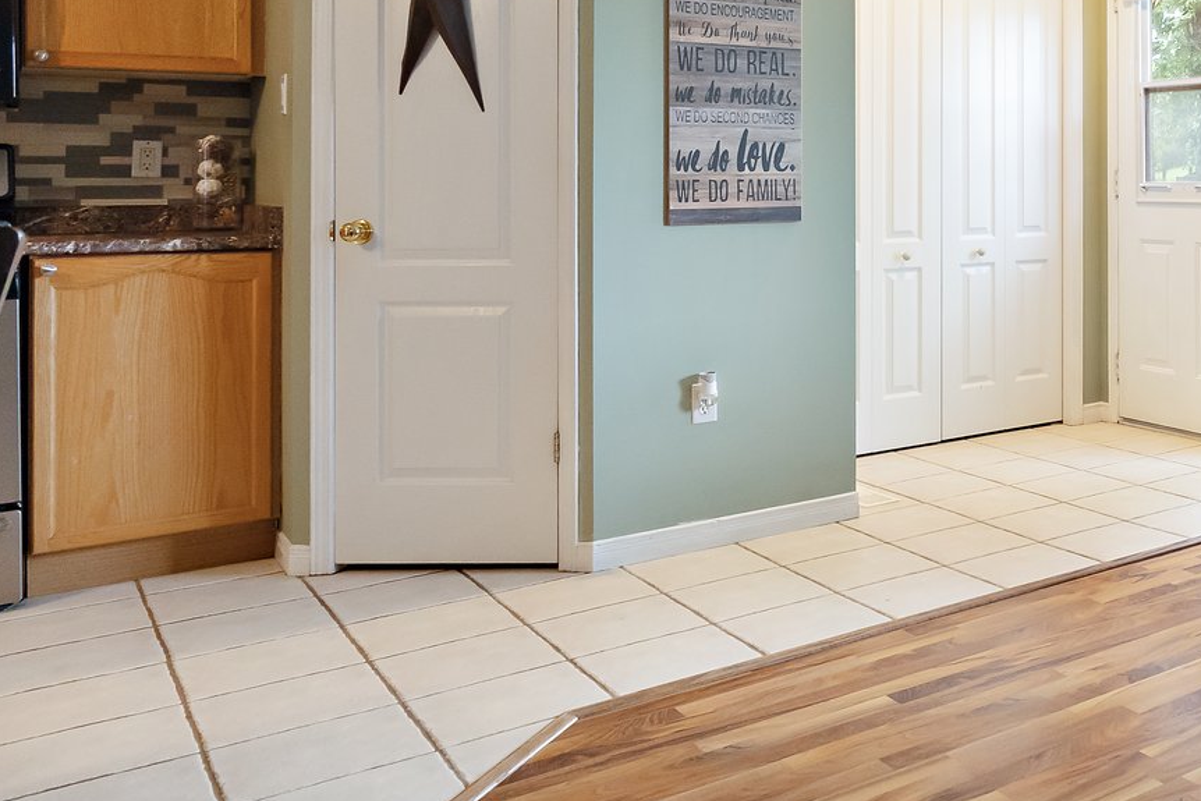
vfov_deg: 33.9
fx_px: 1268
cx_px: 1262
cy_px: 151
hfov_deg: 42.1
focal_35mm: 38
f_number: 8
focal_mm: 16
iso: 1600
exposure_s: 1/6
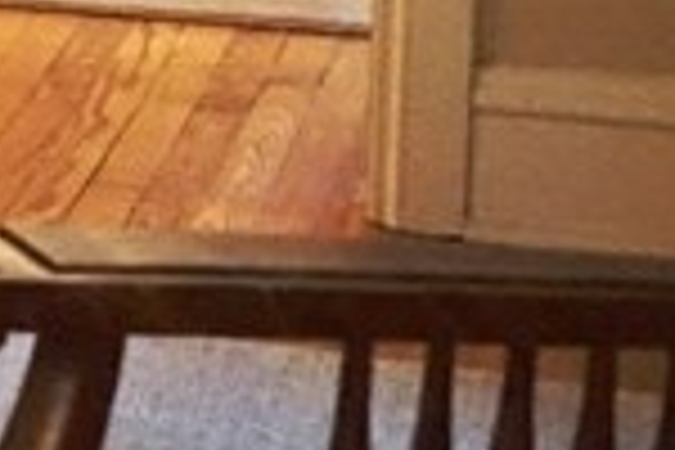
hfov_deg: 6.8
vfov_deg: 4.9
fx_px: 5118
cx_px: -1404
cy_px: -740
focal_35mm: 273
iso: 6400
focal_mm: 40
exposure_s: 1/125
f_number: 4
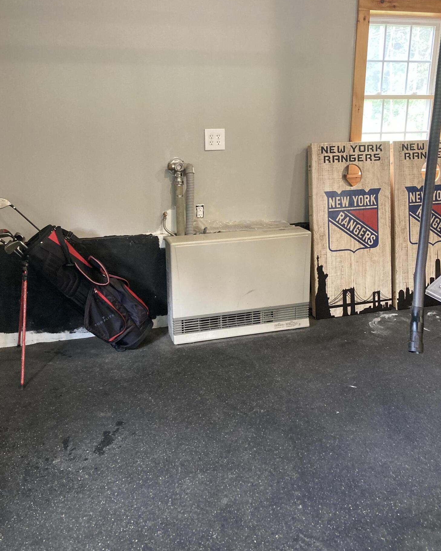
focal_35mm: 30
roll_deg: +0.0
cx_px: 217
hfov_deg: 48.5
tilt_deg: -14.4
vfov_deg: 58.7
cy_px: 255
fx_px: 489
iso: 250
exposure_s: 1/40
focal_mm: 3.99
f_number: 1.8
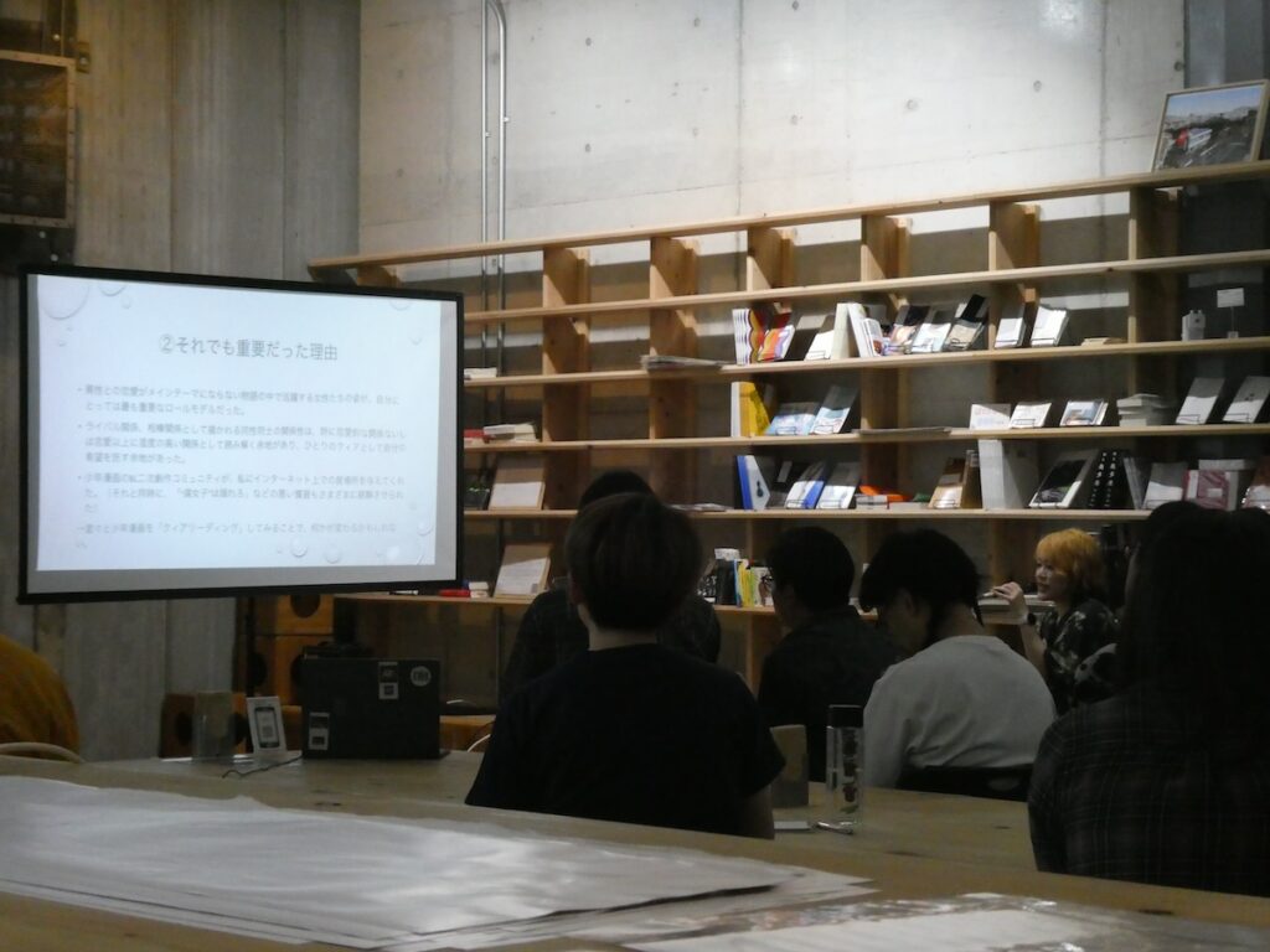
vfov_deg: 19.9
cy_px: 476
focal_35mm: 74
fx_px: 2715
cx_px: 635
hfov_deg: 26.3
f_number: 4.6
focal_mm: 13.2
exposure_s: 1/80
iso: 1250
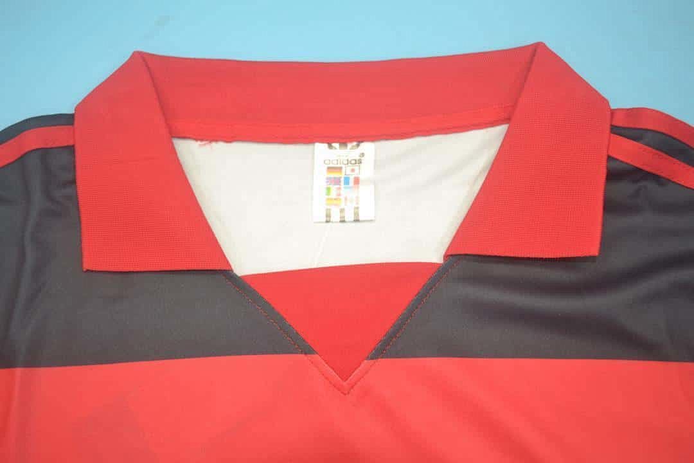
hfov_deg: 61.9
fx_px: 578
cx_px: 347
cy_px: 232
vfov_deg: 43.6
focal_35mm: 30
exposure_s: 1/80
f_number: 3.8
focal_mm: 20
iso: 200
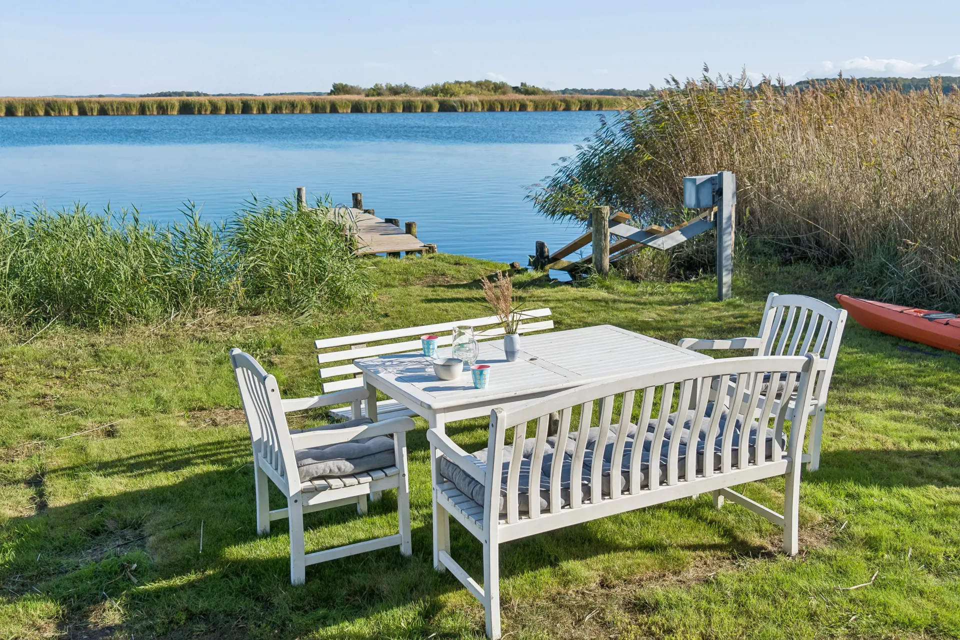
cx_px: 480
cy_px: 320
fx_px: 960
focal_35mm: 36
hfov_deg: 53.1
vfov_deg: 36.9
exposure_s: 1/1600
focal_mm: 24
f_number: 4
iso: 200
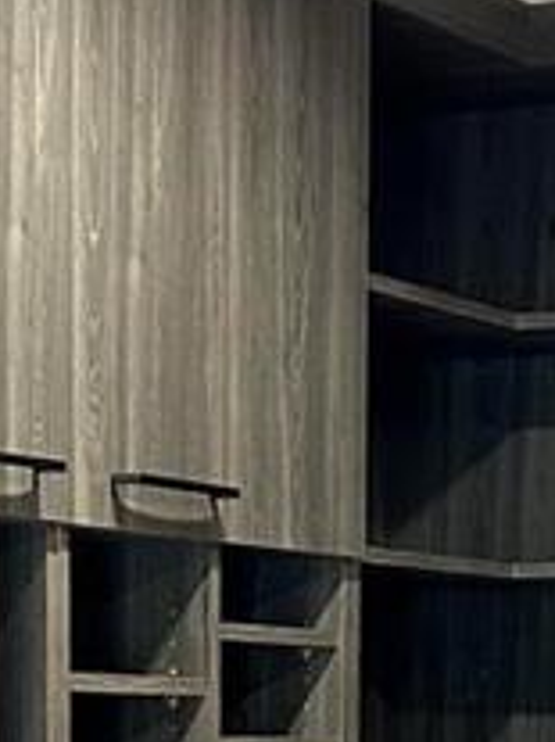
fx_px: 3231
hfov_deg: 9.8
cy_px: 1043
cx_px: 512
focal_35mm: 151
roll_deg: -0.5
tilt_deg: -5.6
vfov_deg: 12.6
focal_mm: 5.7
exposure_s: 1/60
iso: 250
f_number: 1.5
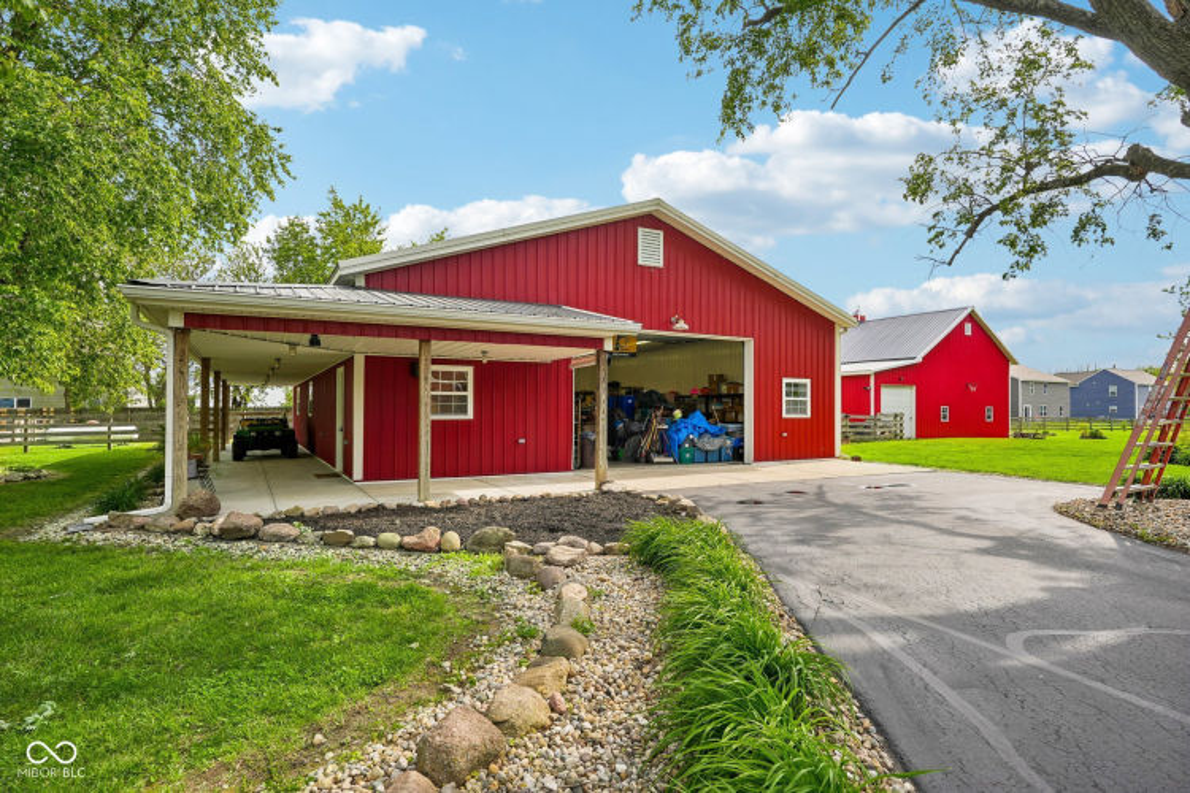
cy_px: 396
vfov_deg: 64.6
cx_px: 595
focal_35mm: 19
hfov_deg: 86.9
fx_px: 628
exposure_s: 1/125
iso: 100
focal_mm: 19
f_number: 8
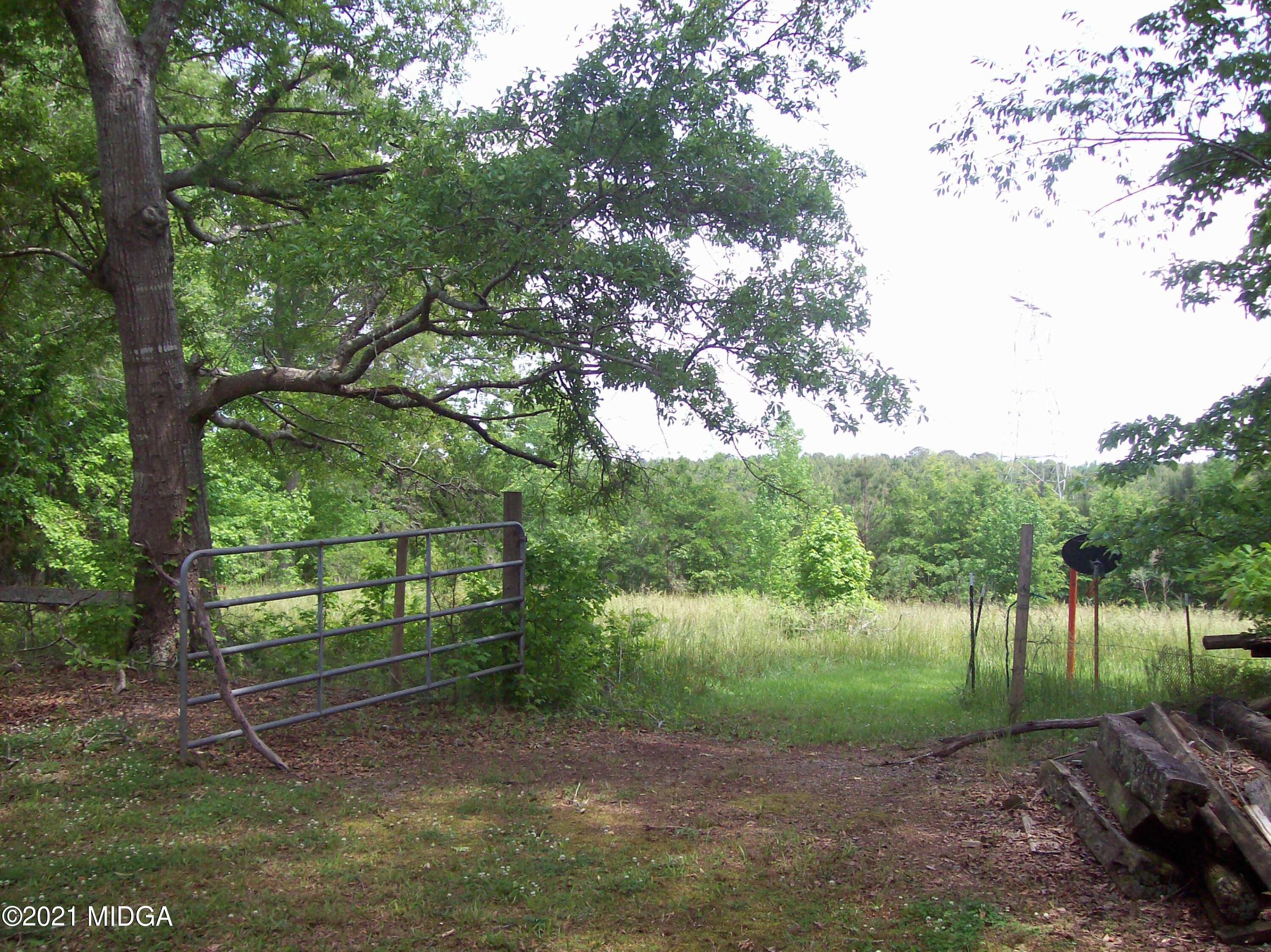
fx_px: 1321
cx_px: 636
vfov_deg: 39.6
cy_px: 476
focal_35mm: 36
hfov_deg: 51.4
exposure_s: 1/467
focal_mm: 6
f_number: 2.7
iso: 80
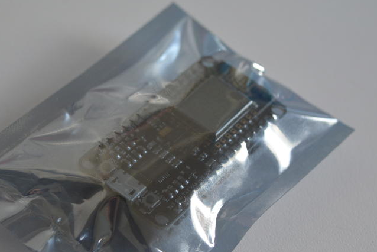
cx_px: 159
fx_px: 1108
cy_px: 158
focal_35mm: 106
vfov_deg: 12.9
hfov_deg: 19.3
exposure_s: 1/60
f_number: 5
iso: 640
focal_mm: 45
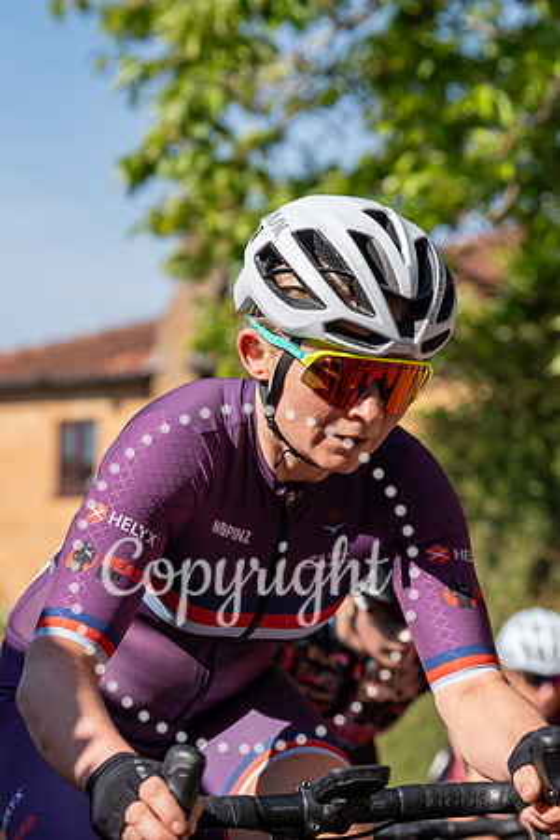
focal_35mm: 105
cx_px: 270
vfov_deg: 19.5
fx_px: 2450
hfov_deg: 13.0
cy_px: 420
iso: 100
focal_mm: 70
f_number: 3.5
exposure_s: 1/1000
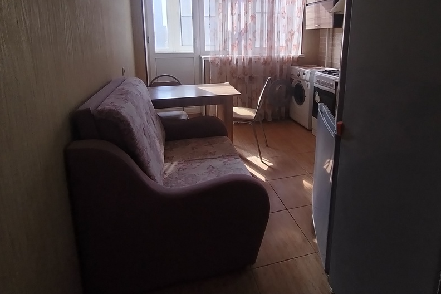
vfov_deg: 57.4
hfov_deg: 80.8
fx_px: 257
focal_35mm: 21
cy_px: 86
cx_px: 248
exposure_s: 1/147
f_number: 2.2
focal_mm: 1.42
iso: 100
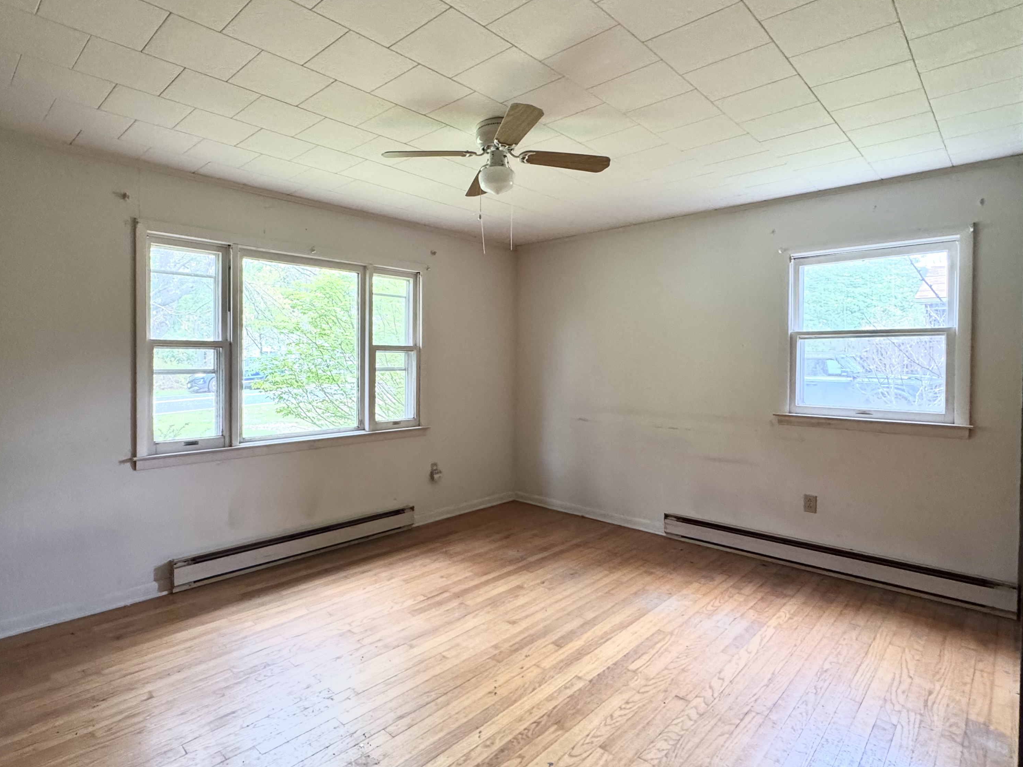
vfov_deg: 68.6
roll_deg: -0.1
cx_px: 421
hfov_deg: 83.9
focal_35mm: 19
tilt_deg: -1.8
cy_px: 368
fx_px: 561
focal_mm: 2.22
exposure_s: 1/99
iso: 320
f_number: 2.2
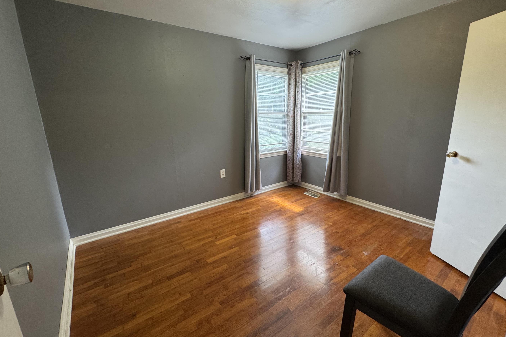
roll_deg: +0.9
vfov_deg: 73.7
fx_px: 225
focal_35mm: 16
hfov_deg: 96.7
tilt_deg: -13.7
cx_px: 257
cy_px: 166
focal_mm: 2.22
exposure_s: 1/60
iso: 250
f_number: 2.2
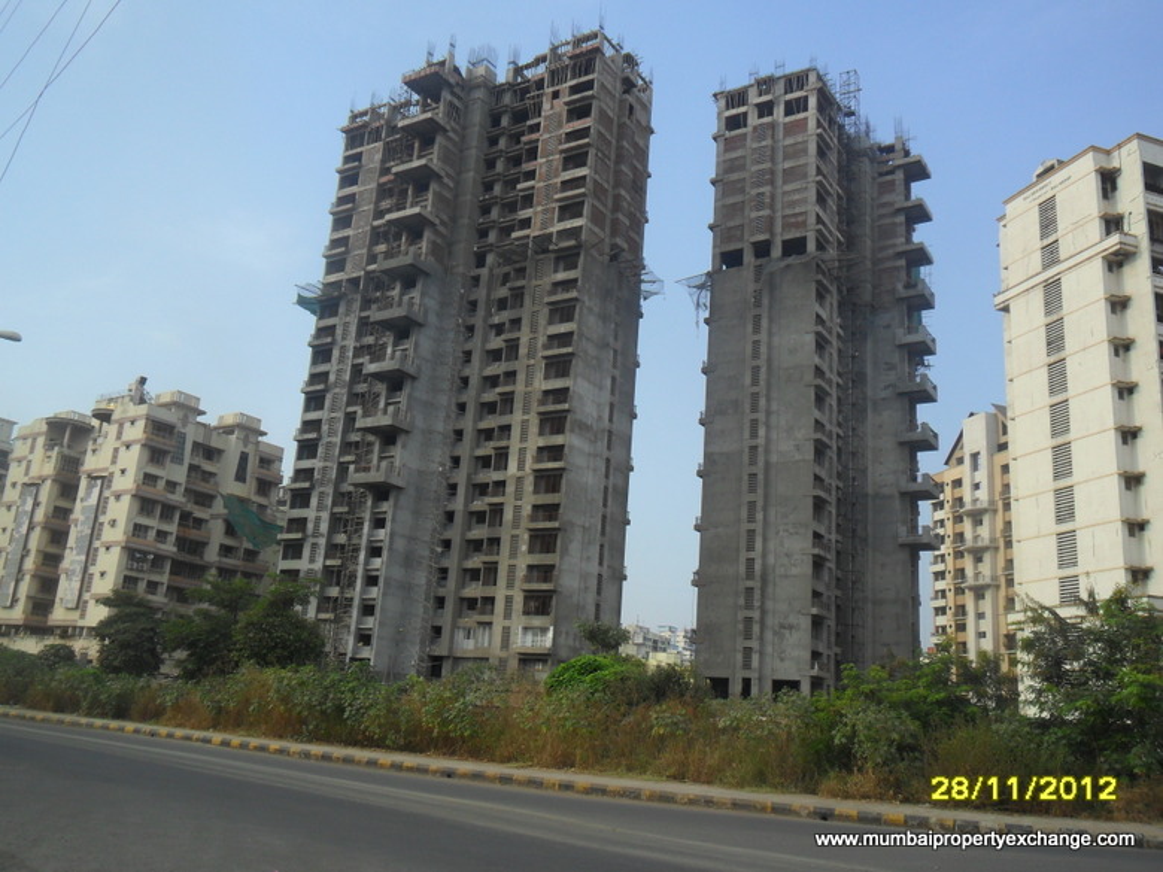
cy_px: 436
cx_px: 582
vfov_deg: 44.2
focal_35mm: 32
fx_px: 1075
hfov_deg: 56.8
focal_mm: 5.7
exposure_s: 1/500
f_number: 3.7
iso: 100
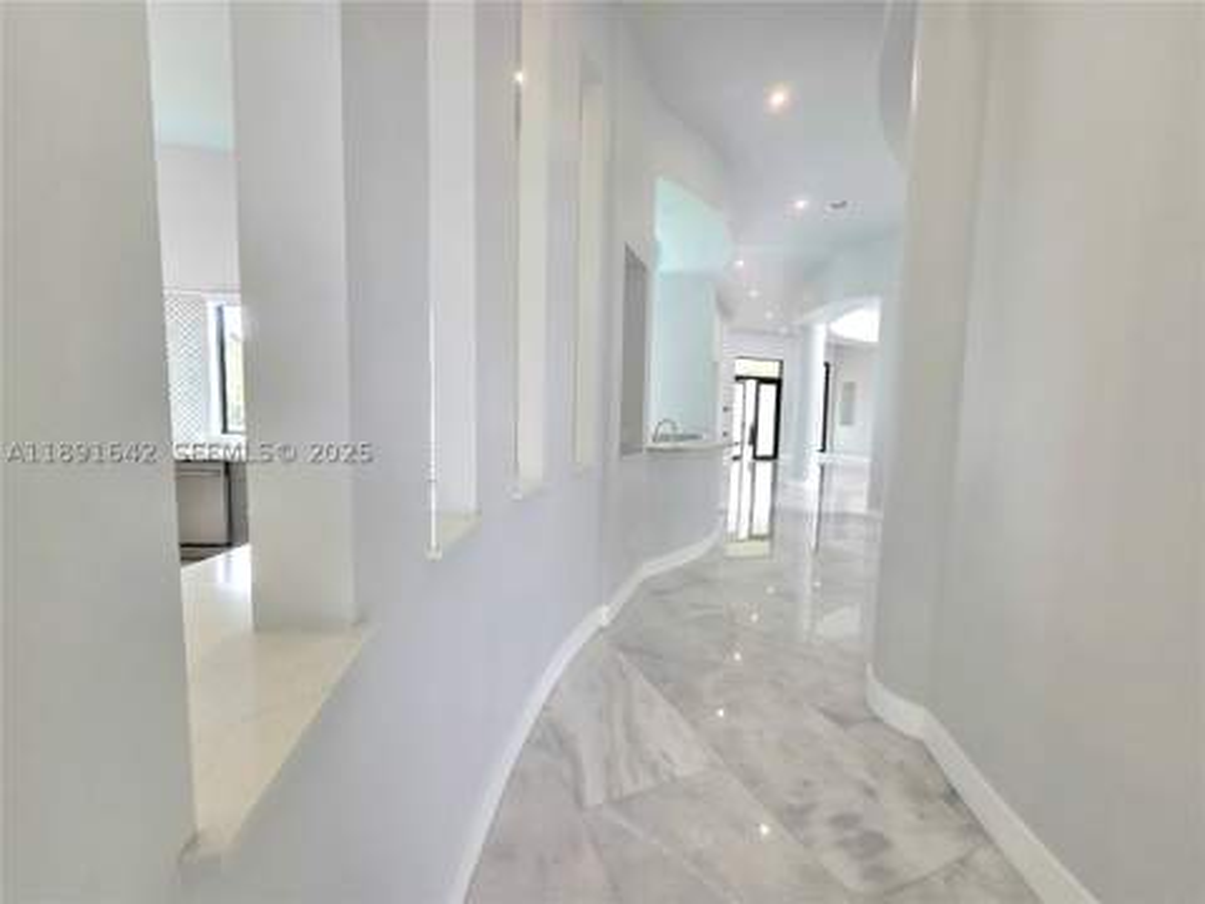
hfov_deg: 106.2
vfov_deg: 89.9
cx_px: 602
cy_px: 452
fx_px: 453
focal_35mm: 13
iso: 80
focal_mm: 2.2
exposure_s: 1/120
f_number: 2.2
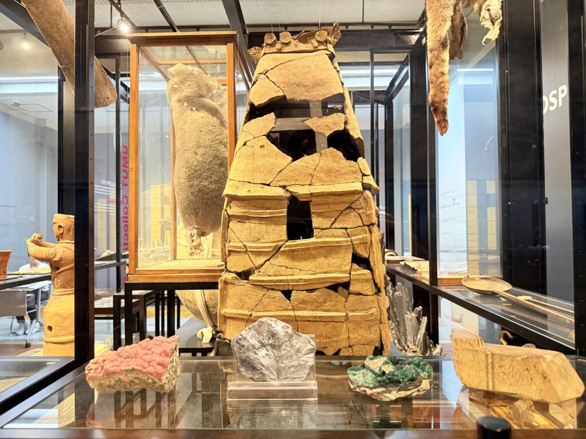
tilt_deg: +0.3
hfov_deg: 71.6
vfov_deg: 56.8
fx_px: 406
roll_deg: +0.6
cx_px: 293
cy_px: 220
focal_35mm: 24
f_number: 1.78
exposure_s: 1/50
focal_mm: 6.76
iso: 400
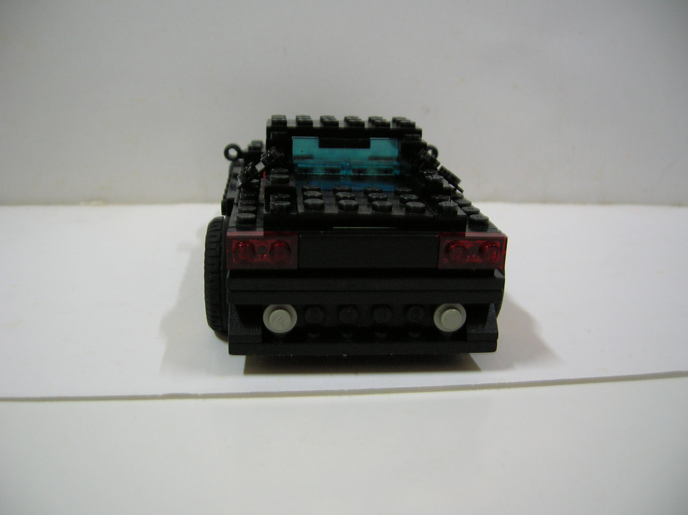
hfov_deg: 54.0
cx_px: 344
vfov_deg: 41.7
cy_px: 258
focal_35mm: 34
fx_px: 675
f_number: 2.9
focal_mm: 5.7
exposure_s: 1/5
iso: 100
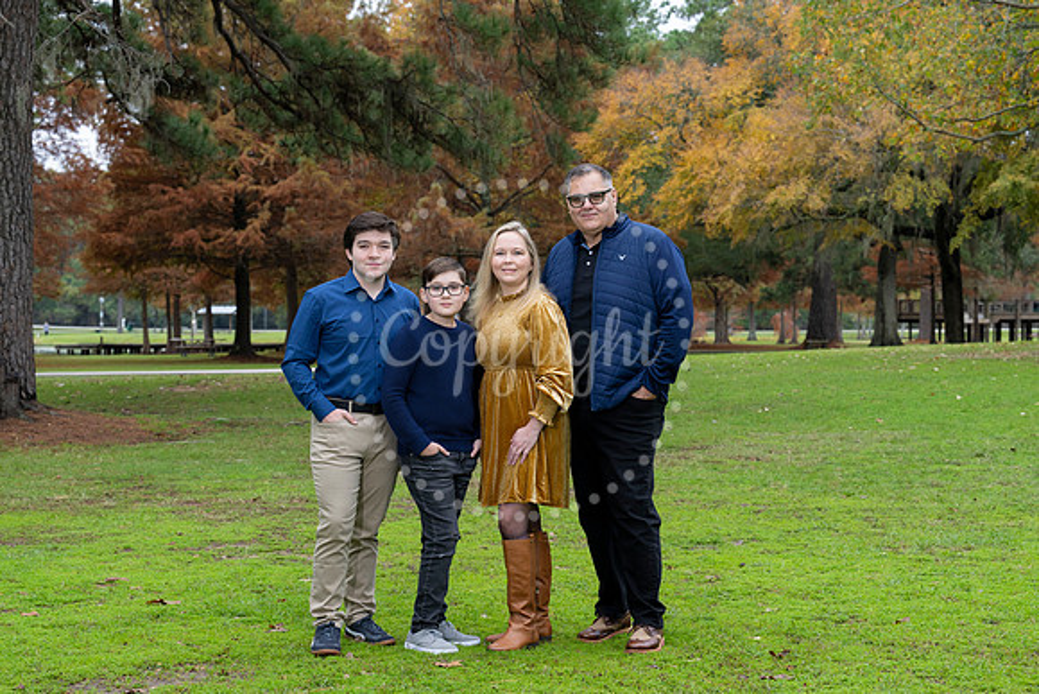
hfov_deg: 28.8
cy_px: 347
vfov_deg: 19.5
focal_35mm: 70
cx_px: 520
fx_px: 2021
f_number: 6.3
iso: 320
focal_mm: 70
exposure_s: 1/125
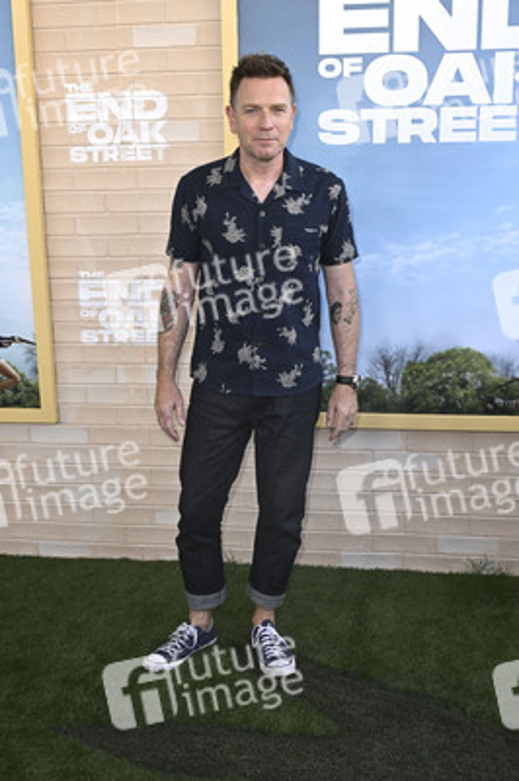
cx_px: 260
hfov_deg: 31.1
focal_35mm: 43
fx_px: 931
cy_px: 390
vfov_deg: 45.5
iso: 640
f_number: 6.3
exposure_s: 1/250
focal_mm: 43
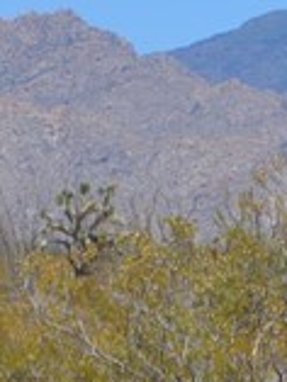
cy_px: -95
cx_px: 418
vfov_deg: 3.8
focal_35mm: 517
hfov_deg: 2.9
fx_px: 5707
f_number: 8
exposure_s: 1/500
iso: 140
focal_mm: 52
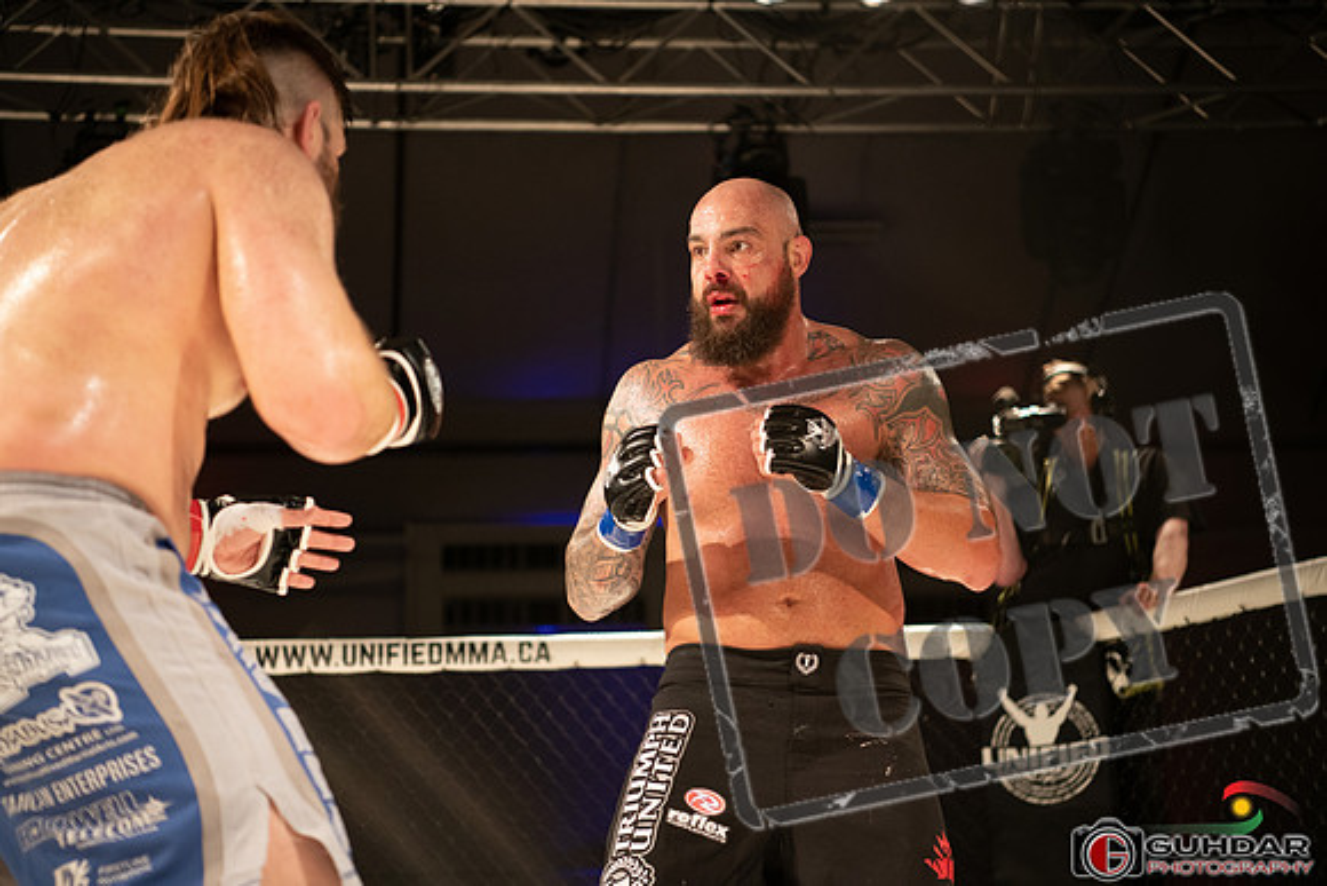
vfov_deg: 19.5
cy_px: 443
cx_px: 664
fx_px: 2581
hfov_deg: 28.8
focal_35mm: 70
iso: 1600
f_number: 2.8
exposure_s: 1/1000
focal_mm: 70
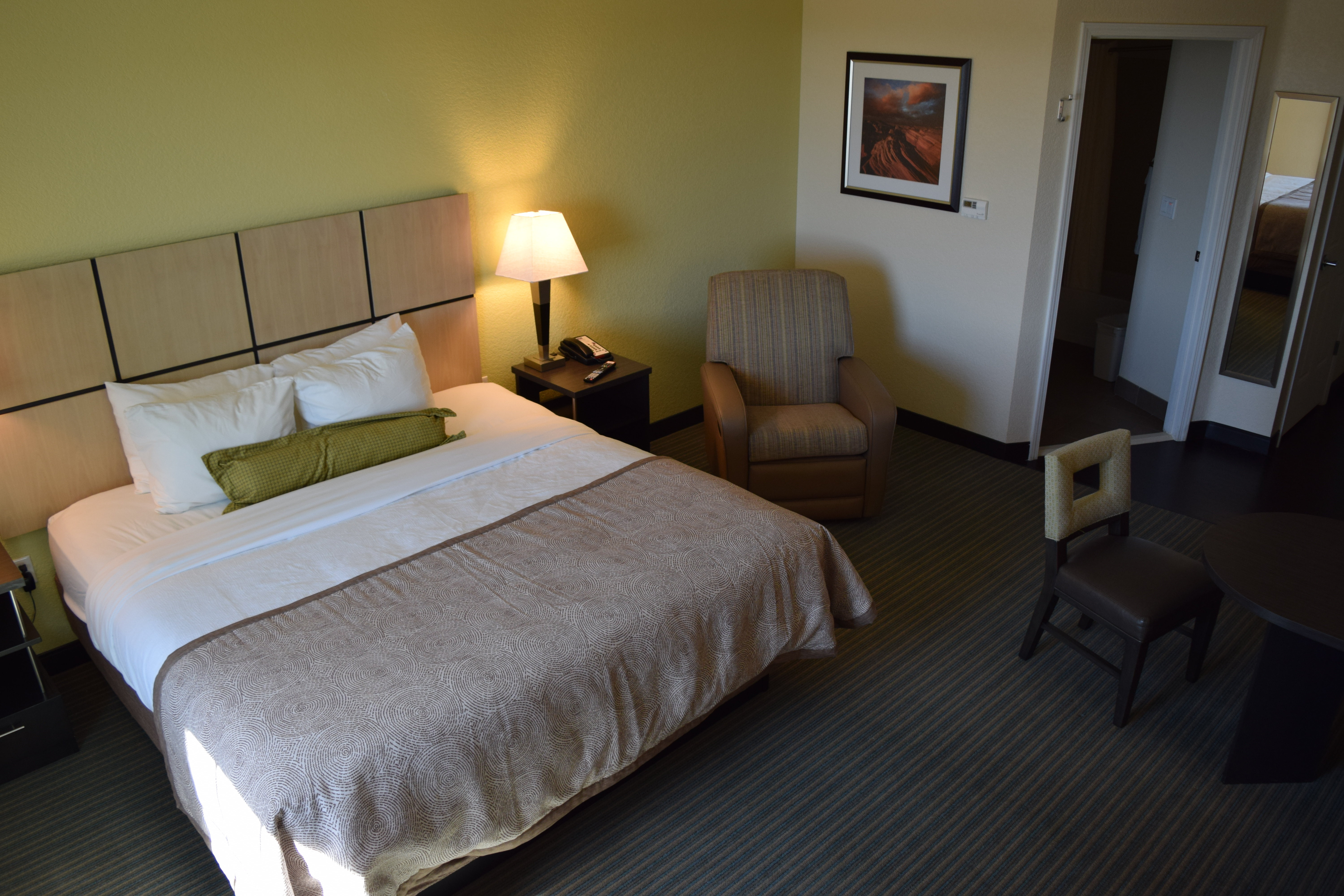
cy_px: 448
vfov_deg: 47.9
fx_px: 1008
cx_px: 672
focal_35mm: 27
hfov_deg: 67.4
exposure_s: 1/80
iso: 400
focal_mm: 18
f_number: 4.5
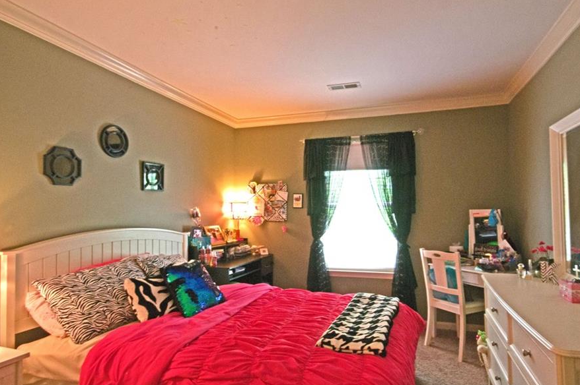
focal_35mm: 21
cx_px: 304
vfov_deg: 59.4
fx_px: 338
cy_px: 201
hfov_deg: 81.2
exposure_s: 1/20
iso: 1600
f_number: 4.5
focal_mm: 12
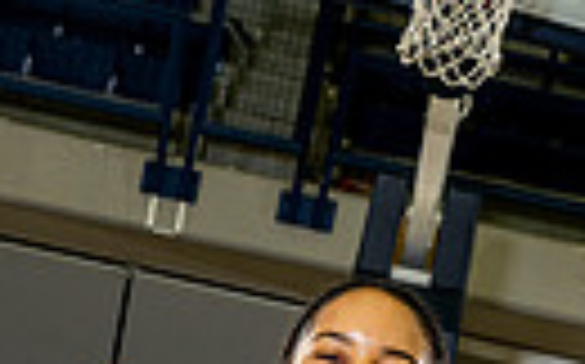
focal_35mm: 120
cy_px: 1002
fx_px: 1912
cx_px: 270
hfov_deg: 17.4
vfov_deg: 9.2
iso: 640
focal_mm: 34
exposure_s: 1/250
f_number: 8
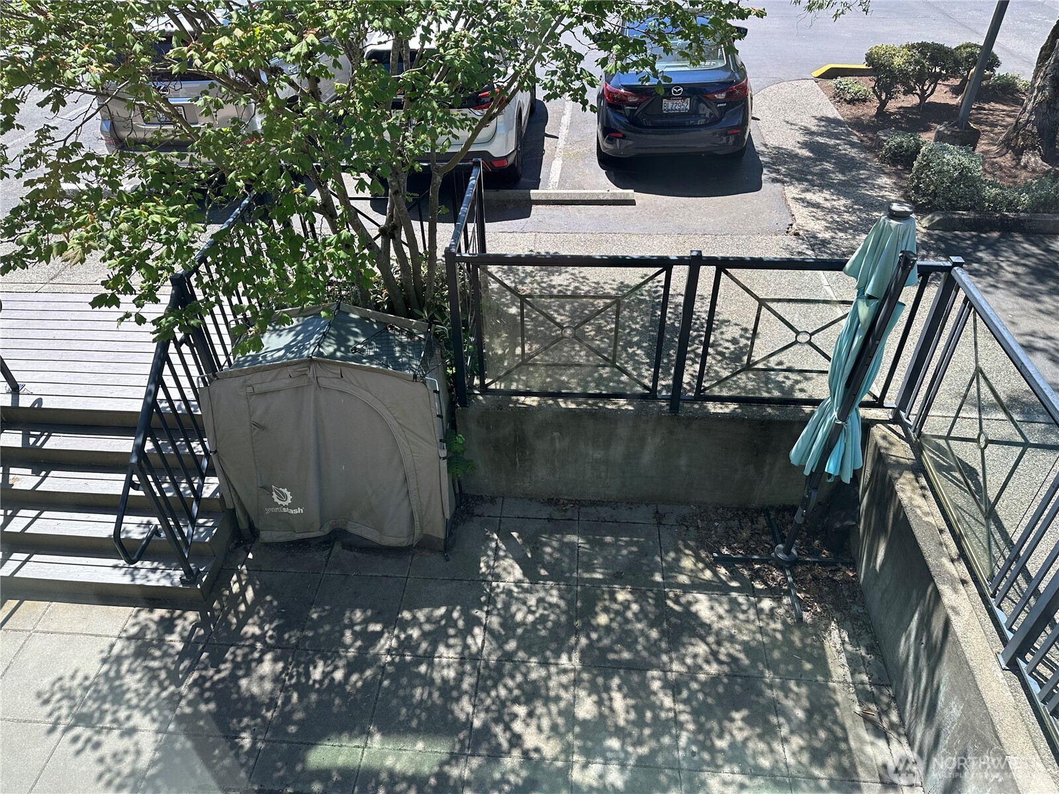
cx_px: 530
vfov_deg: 56.8
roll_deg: +1.4
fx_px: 734
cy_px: 397
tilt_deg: -38.5
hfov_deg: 71.6
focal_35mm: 24
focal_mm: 6.86
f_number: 1.78
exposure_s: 1/779
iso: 80
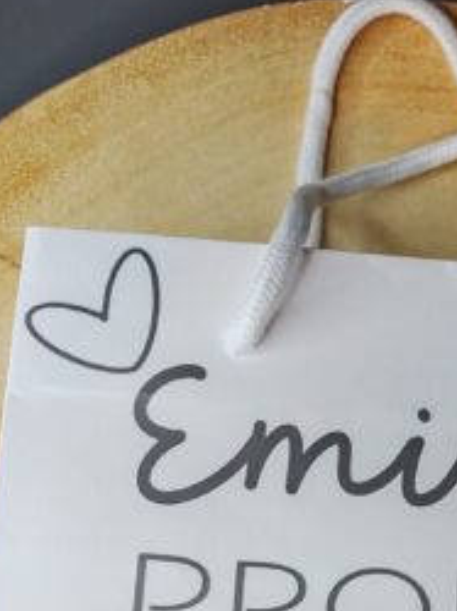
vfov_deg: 16.0
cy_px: 574
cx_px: 447
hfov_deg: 12.1
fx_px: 2134
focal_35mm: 121
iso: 500
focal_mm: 6.12
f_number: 1.9
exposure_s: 1/100
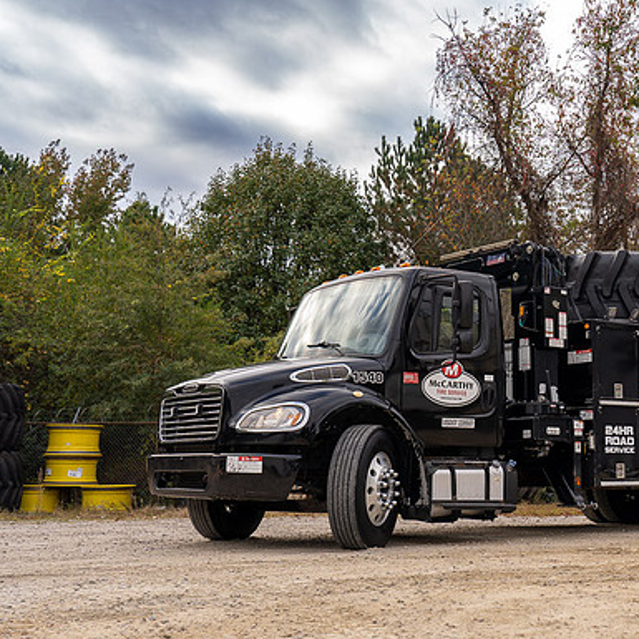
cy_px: 320
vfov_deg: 34.0
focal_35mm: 50
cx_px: 480
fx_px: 1044
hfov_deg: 33.3
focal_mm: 39
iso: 100
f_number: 5.6
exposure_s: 1/125
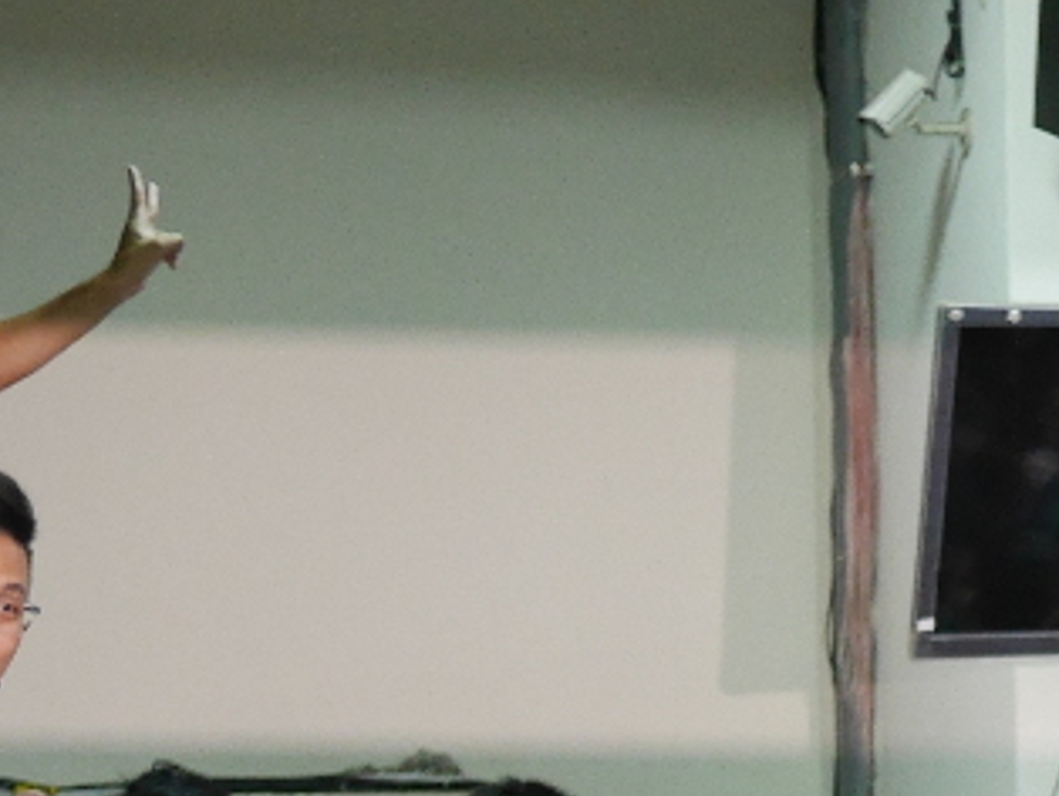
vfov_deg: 8.8
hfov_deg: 11.7
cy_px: 1383
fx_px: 4990
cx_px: 1479
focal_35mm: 163
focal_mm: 20
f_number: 1.7
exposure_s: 1/125
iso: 1000
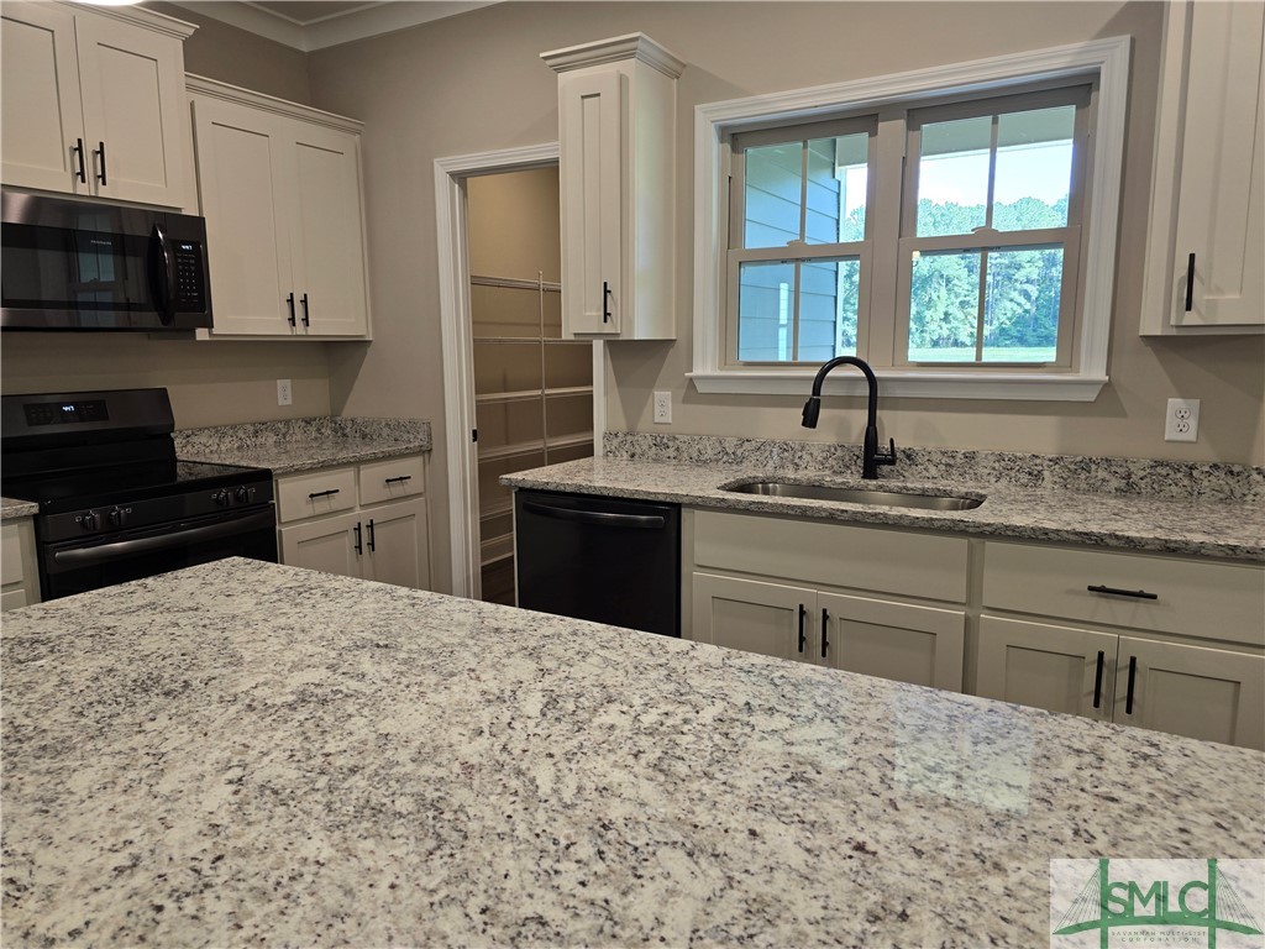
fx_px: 841
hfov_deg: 73.9
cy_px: 474
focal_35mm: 23
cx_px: 632
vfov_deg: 58.9
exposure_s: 1/120
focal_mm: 6.3
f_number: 1.7
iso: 64
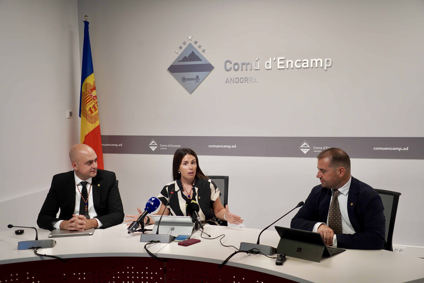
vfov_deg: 35.9
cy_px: 142
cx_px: 212
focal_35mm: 37
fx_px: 436
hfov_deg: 51.9
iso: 1250
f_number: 4
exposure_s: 1/160
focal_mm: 37
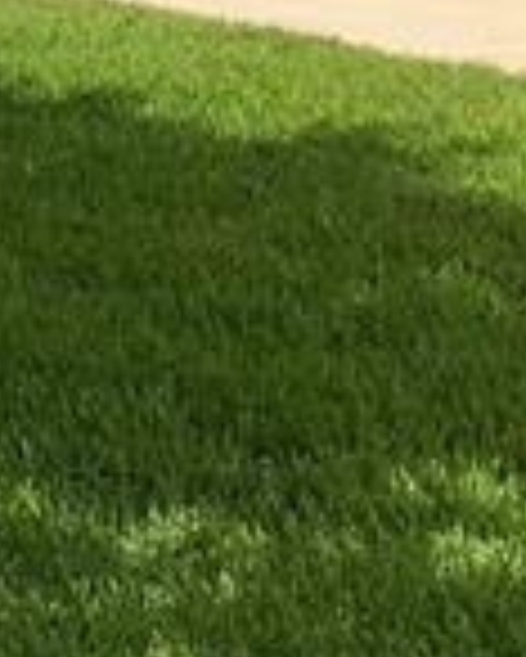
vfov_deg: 9.2
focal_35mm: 198
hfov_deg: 7.0
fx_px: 3849
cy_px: -585
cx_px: -1048
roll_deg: -0.8
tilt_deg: +4.6
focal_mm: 4.15
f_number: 2.2
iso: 25
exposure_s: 1/1425
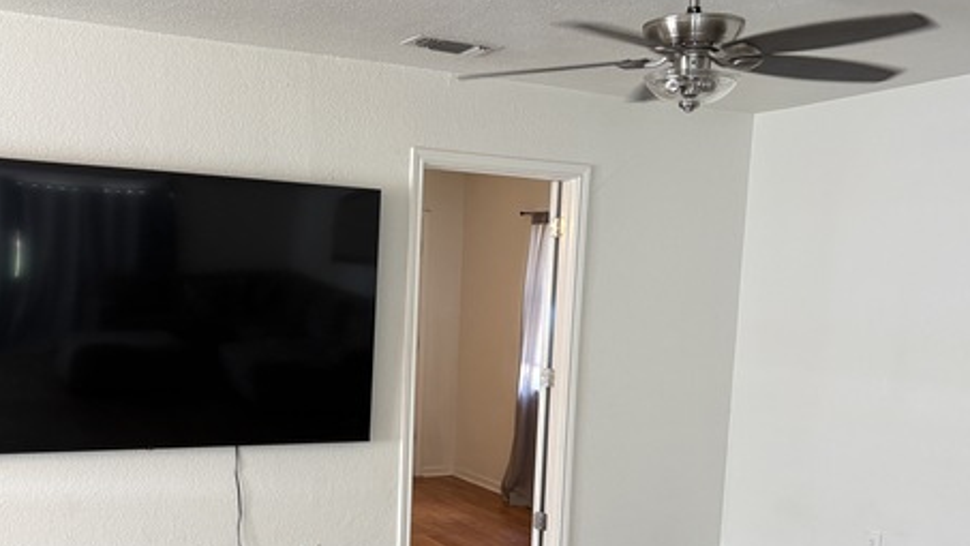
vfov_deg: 29.2
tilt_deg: -7.2
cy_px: 422
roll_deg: -1.4
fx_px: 1029
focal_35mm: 40
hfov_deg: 50.3
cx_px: 424
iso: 160
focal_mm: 5.96
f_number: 1.6
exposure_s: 1/60
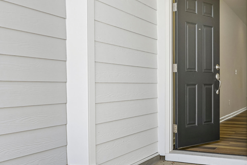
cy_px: 88
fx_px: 329
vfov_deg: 28.1
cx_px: 140
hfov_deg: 41.0
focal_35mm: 48
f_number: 8
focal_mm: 24
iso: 100
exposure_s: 1/200
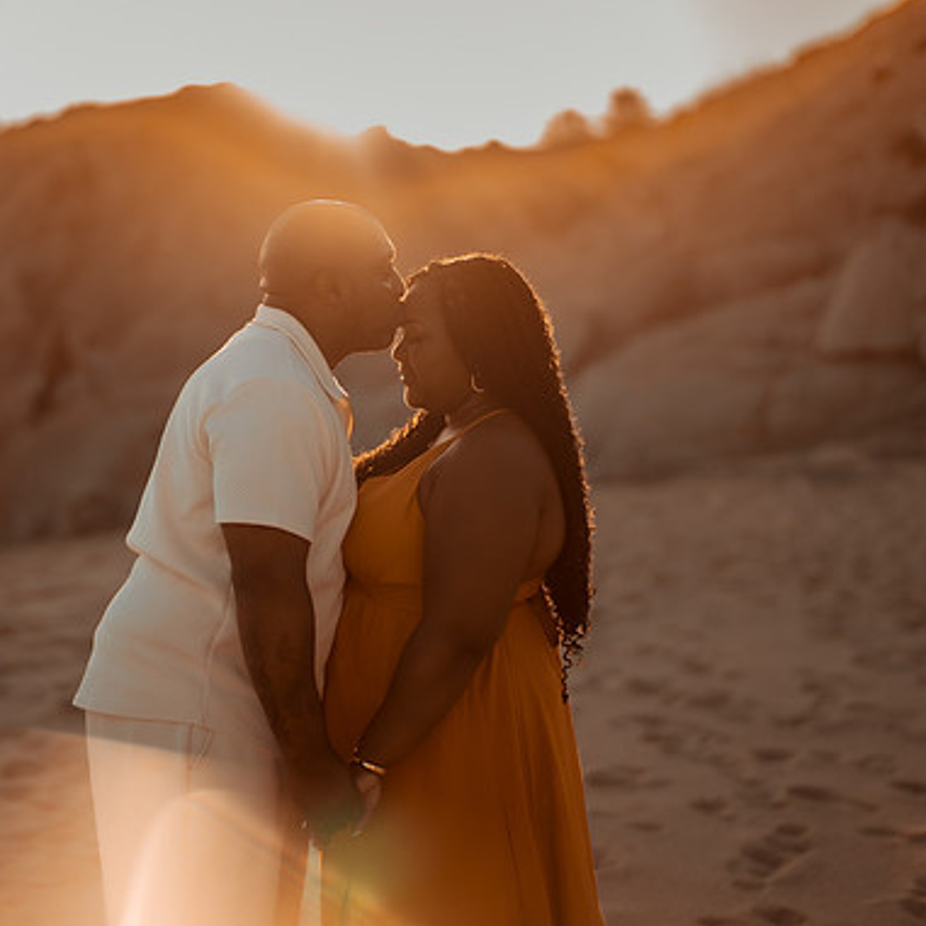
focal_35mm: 75
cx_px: 333
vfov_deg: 23.1
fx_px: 2270
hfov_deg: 23.0
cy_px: 465
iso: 100
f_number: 1.4
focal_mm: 58
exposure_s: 1/4000
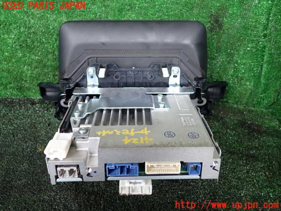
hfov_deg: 60.0
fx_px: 244
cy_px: 106
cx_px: 140
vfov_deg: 46.8
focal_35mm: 30
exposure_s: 1/30
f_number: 2.3
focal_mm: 5.4
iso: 200
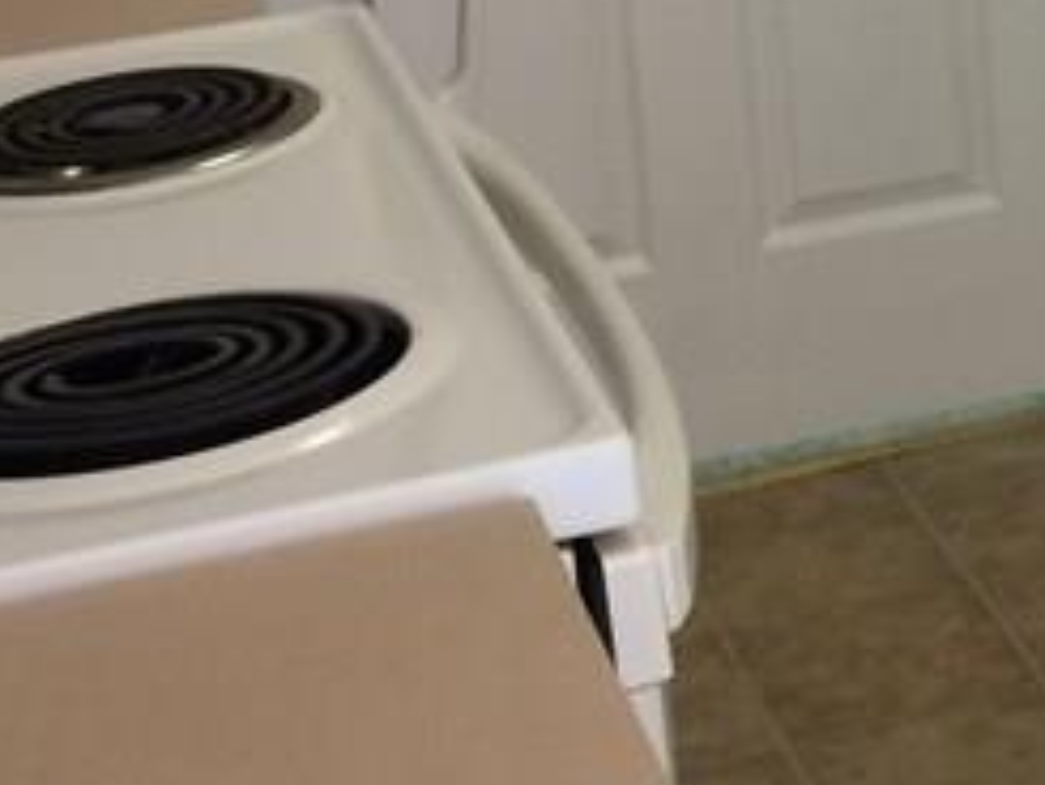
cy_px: -307
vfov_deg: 11.8
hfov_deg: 14.7
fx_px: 3655
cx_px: 1753
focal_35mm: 121
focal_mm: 4.15
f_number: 2.2
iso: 80
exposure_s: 1/30
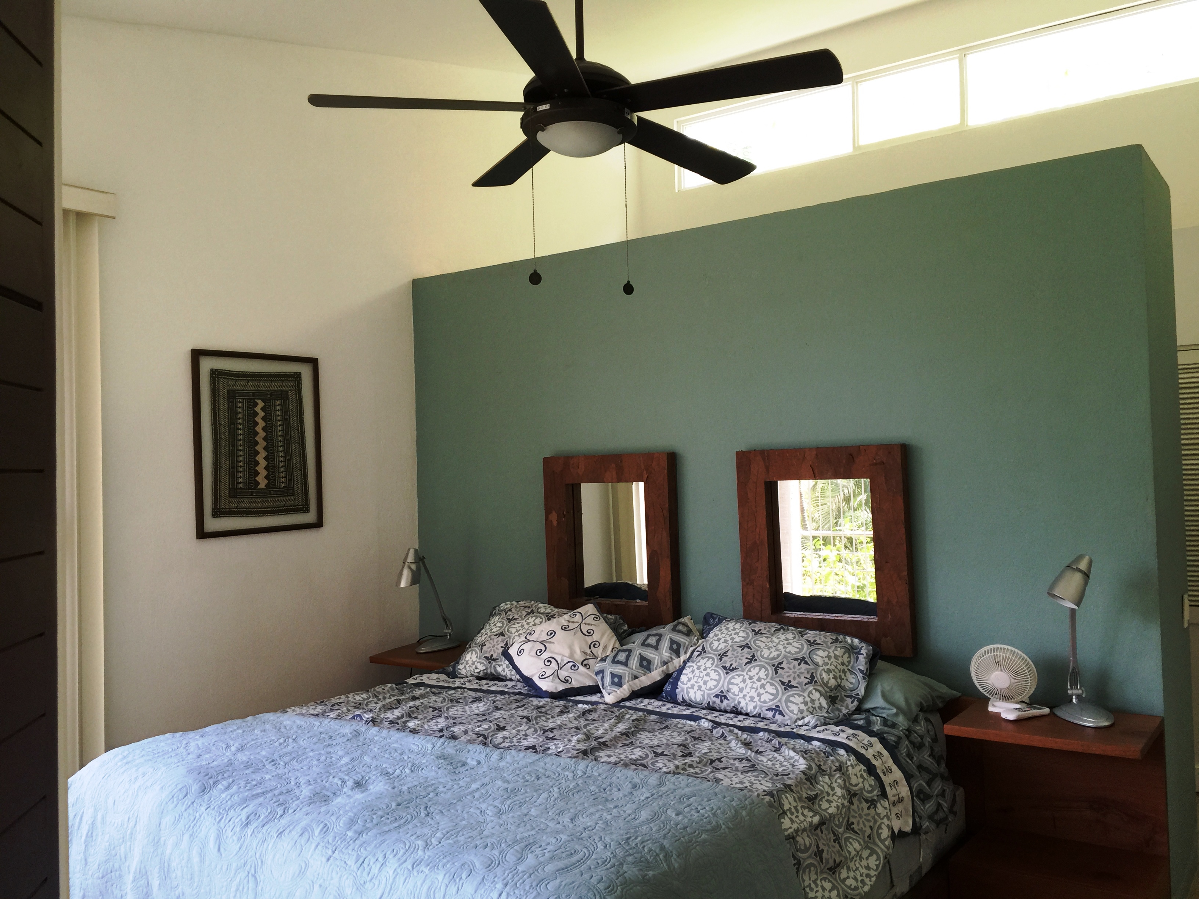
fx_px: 1004
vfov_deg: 48.2
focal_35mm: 29
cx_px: 600
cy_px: 450
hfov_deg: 61.7
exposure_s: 1/30
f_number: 2.2
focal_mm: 4.15
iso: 40
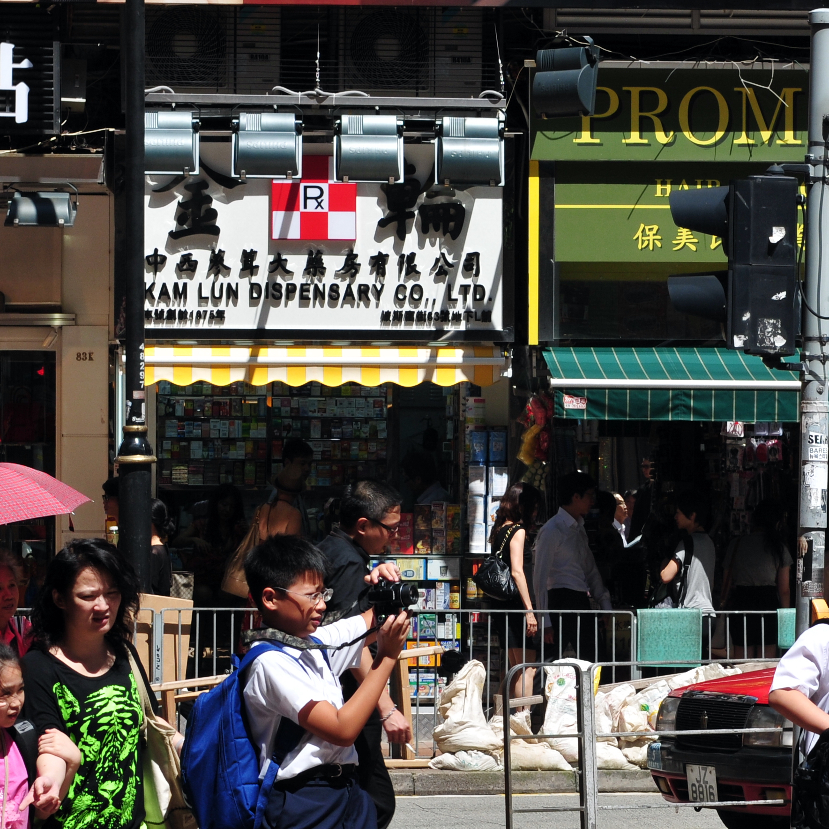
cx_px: 590
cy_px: 516
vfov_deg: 8.1
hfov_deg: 8.1
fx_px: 5852
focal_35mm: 216
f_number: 9
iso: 200
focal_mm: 70
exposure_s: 1/320
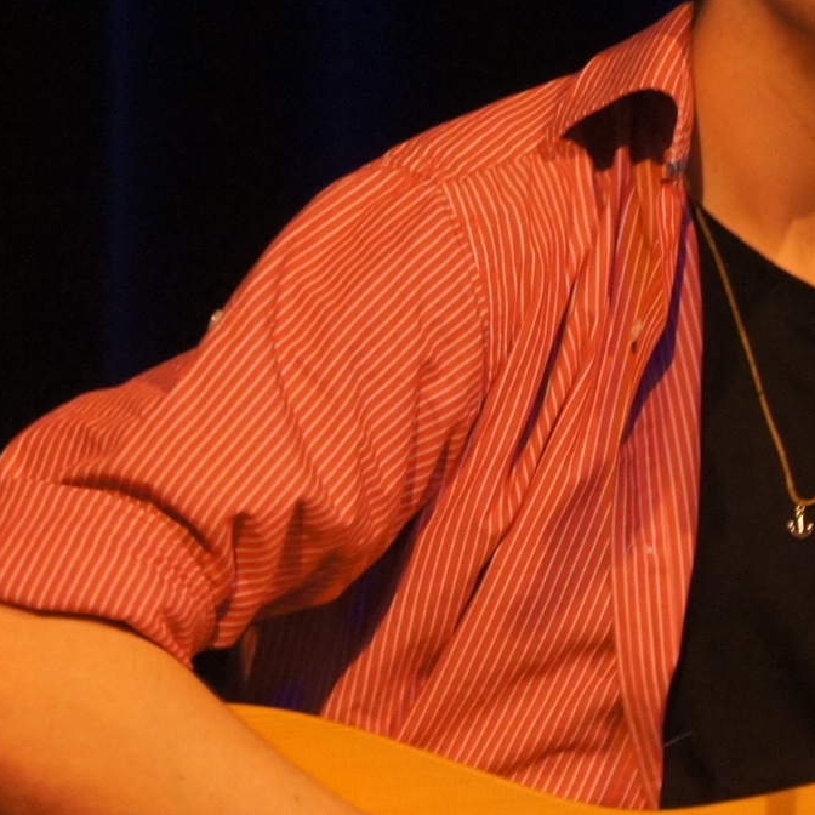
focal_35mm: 238
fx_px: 6351
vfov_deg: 7.3
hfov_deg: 7.3
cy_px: 477
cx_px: 934
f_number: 5.6
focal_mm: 55
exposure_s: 1/40
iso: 1600
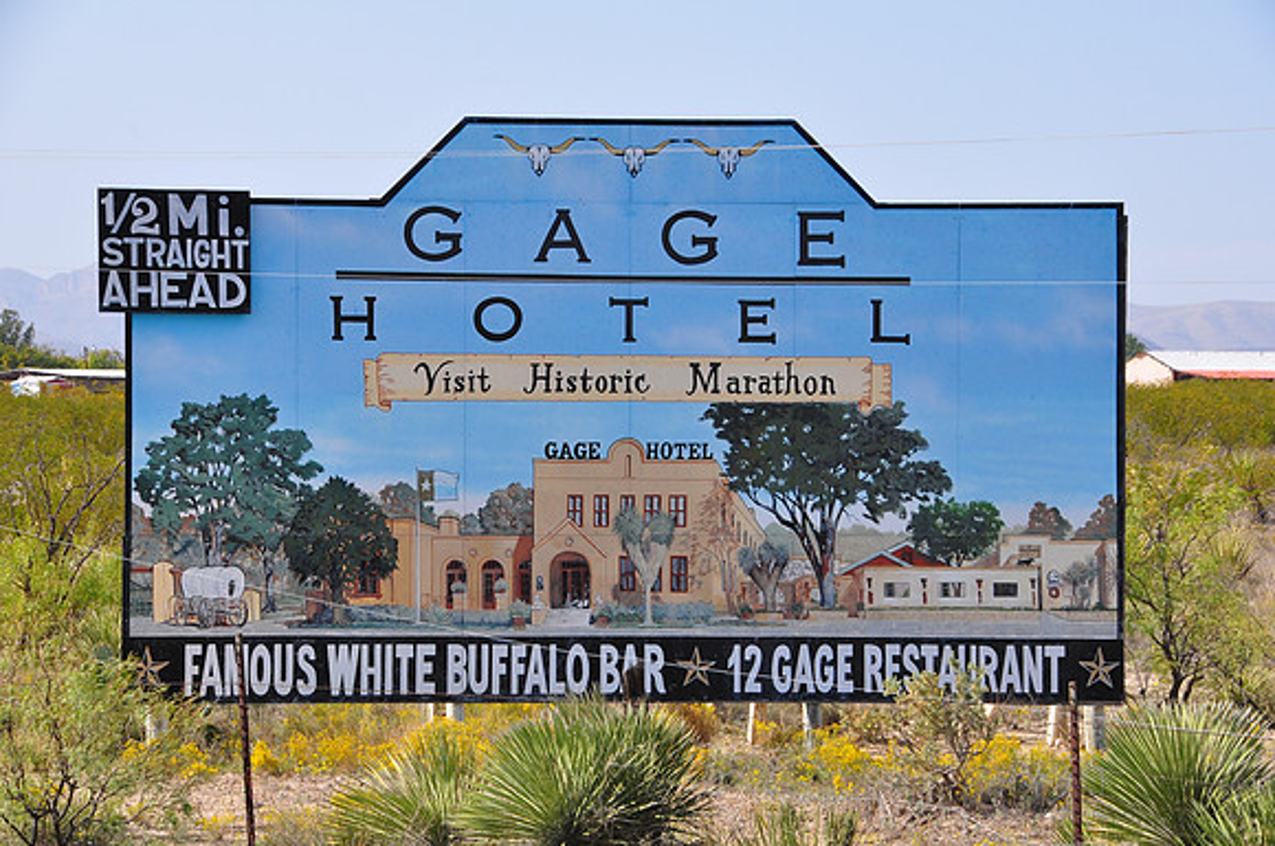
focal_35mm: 158
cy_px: 423
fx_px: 5570
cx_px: 638
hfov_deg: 13.1
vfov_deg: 8.7
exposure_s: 1/160
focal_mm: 105
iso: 200
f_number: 14
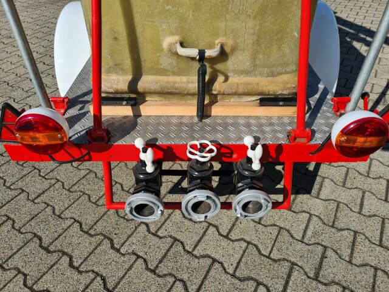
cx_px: 194
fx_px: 292
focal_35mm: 26
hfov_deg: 67.3
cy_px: 146
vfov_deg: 53.1
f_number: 1.8
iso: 50
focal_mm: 5.4
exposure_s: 1/2920
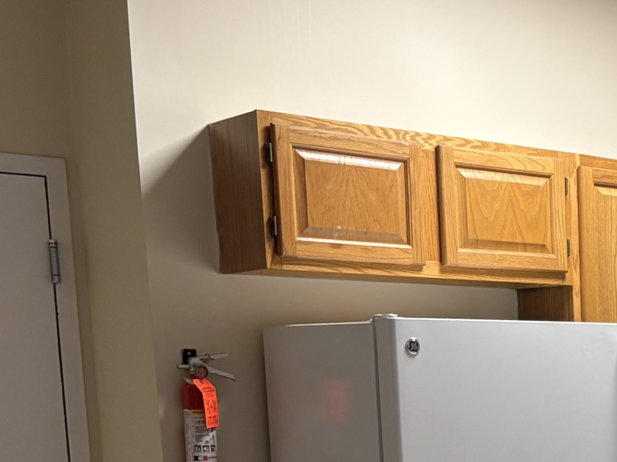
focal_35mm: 77
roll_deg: +0.5
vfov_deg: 18.1
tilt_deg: -8.3
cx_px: 837
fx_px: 1372
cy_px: 573
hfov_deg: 22.3
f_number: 1.6
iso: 125
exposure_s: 1/60
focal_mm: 5.96
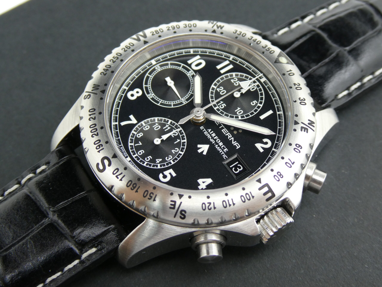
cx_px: 191
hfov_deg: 35.5
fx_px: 596
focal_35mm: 54
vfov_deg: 27.0
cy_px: 144
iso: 200
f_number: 4.1
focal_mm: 9.6
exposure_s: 1/80
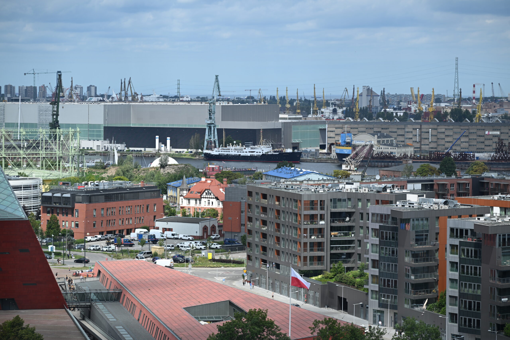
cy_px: 170
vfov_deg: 11.4
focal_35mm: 120
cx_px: 255
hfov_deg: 17.1
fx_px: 1700
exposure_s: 1/500
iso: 100
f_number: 5.6
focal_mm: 120
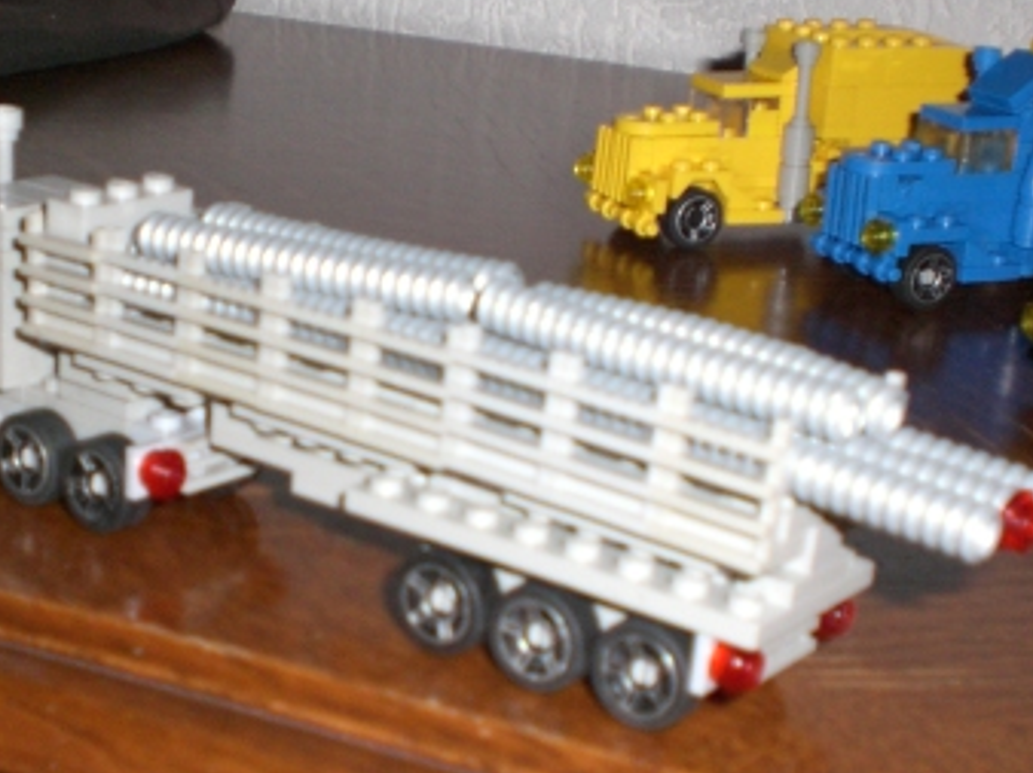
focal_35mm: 72
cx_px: 394
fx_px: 2147
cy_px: 538
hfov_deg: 27.0
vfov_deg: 20.3
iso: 200
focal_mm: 6.3
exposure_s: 1/60
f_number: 3.1
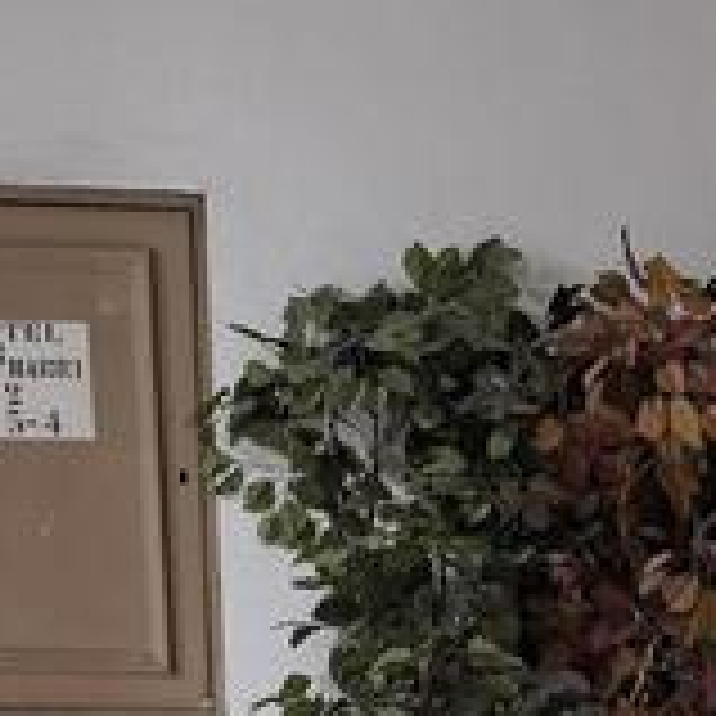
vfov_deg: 19.7
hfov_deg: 20.2
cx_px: 775
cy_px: 896
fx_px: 1919
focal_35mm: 82
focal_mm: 5.54
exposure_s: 1/25
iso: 400
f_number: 1.8
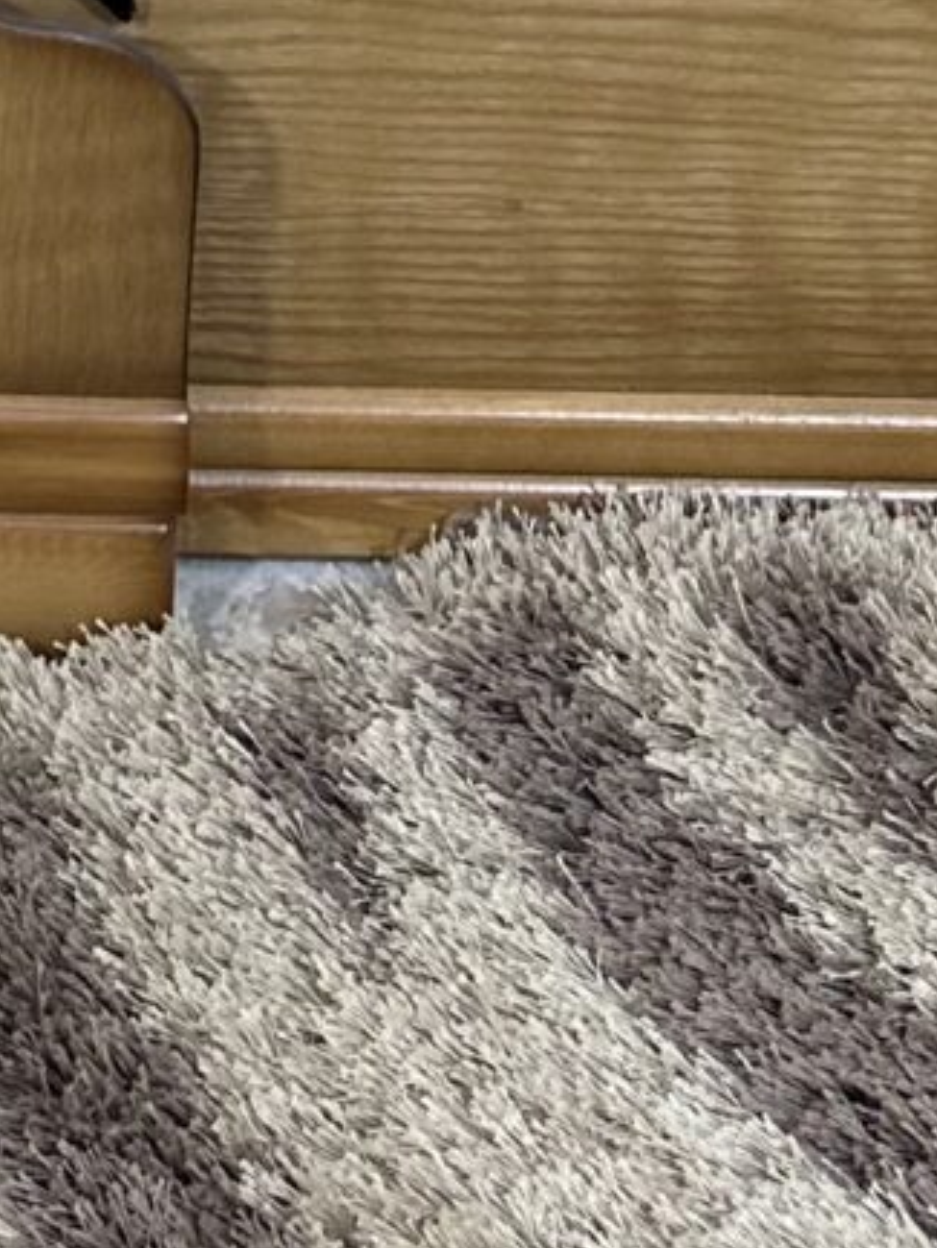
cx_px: -513
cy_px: -1997
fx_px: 5122
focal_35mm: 142
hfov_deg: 10.1
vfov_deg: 11.1
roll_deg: -0.2
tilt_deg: -15.1
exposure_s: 1/110
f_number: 1.78
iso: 64
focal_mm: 6.86
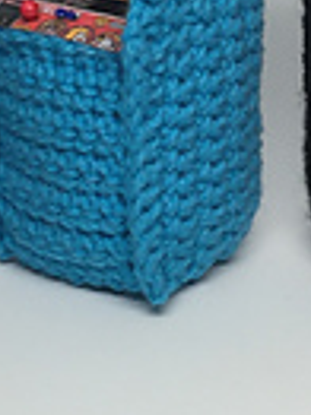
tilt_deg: -18.9
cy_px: 76
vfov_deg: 13.8
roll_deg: -0.3
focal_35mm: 142
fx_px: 1704
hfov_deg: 10.4
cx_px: 305
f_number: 2.2
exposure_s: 1/60
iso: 40
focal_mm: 4.15
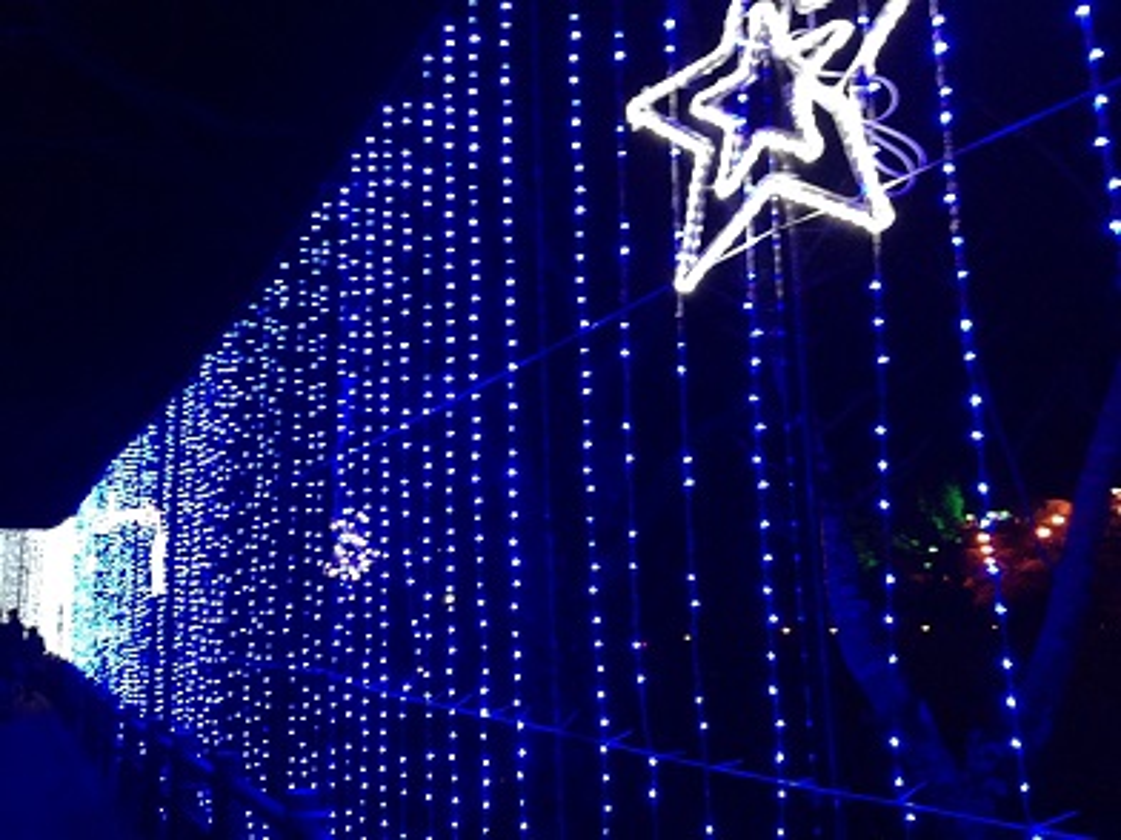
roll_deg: +0.9
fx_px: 1069
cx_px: 560
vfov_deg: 42.9
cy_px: 420
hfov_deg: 55.4
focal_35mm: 33
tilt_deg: +10.5
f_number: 2.4
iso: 500
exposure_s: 1/20
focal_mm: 4.12
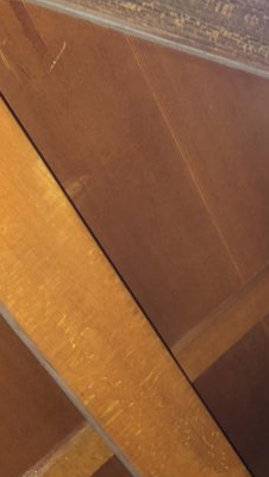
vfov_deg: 28.9
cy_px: 283
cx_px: 161
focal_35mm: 73
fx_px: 924
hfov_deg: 16.5
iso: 80
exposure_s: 1/4
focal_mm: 3.99
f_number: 1.8
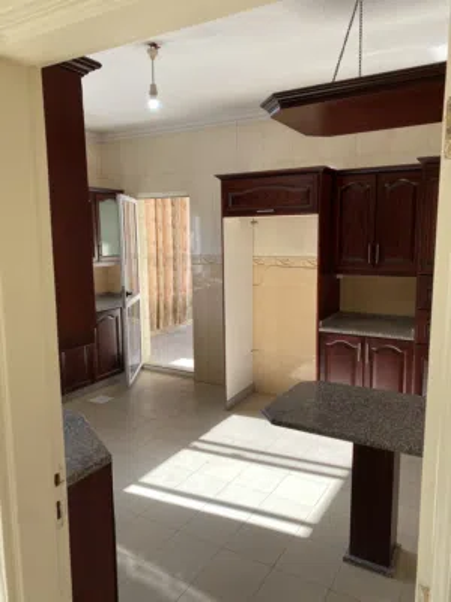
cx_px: 226
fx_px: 452
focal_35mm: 26
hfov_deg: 53.1
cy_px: 301
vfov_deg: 67.3
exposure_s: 1/163
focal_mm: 4.25
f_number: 1.8
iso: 32
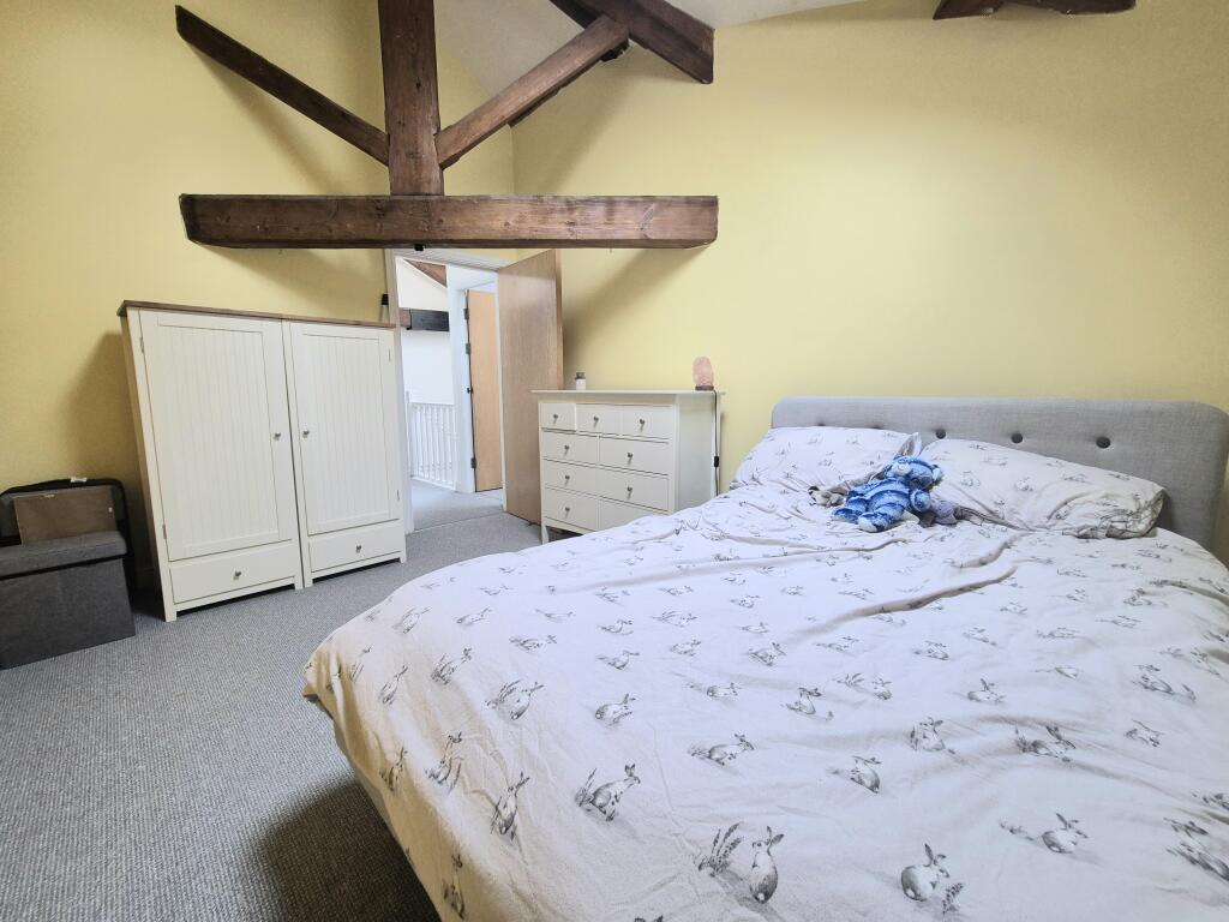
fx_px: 462
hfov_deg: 106.2
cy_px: 461
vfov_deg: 89.9
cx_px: 614
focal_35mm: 13
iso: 200
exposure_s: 1/50
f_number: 2.2
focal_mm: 2.2
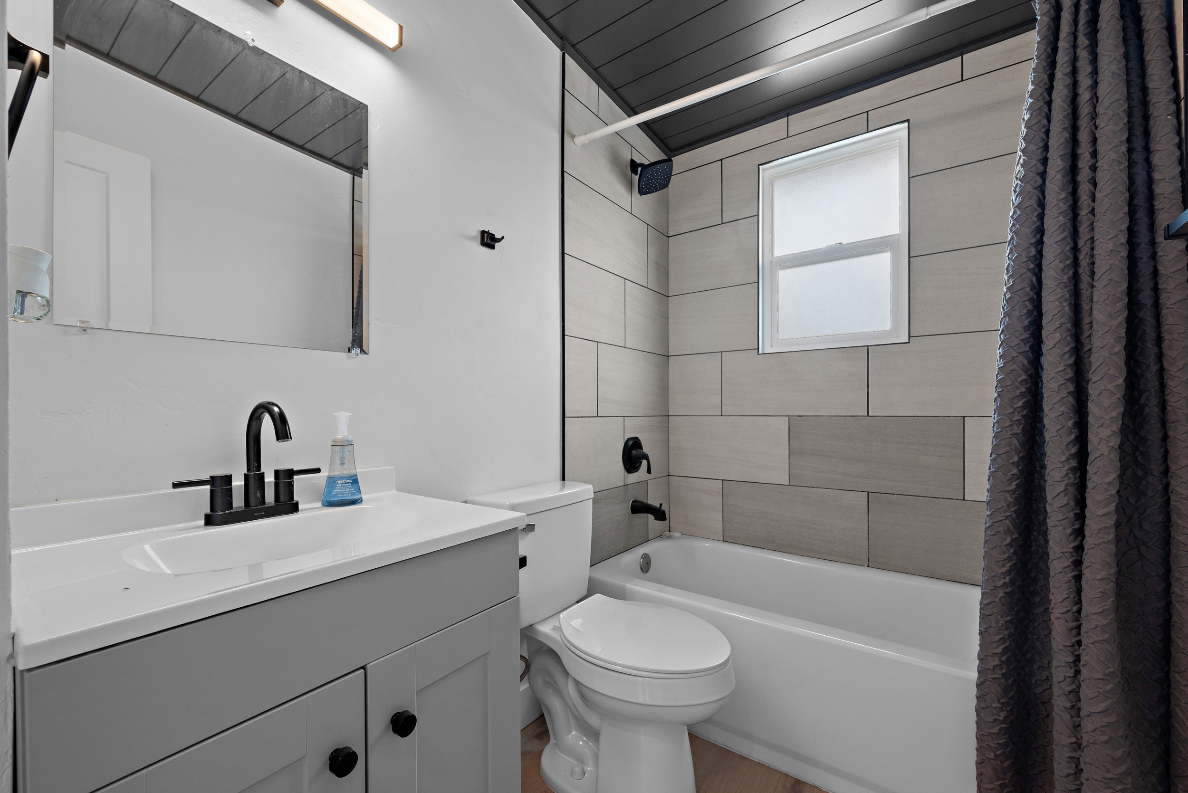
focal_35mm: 14
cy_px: 396
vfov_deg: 81.3
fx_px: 462
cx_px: 594
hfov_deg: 104.2
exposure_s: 1/6
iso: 500
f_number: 8
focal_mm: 14
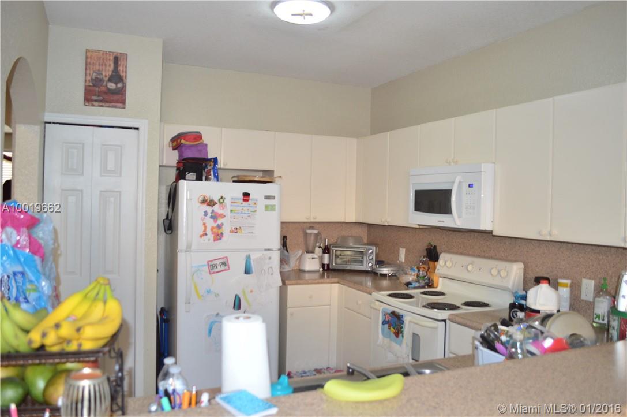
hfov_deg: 67.4
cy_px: 208
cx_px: 314
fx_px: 470
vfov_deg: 47.8
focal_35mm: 27
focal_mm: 18
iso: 400
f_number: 4
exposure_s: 1/60
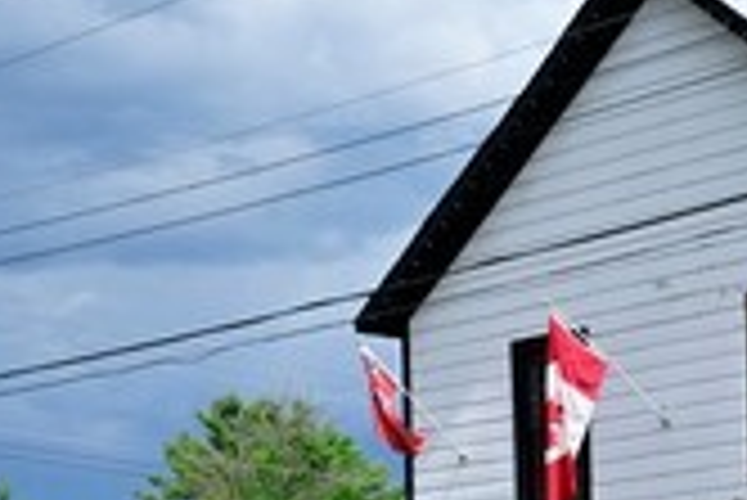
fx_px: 2928
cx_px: 619
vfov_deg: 9.1
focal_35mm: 141
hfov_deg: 14.4
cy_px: 1032
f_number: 9
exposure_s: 1/250
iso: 100
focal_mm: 39
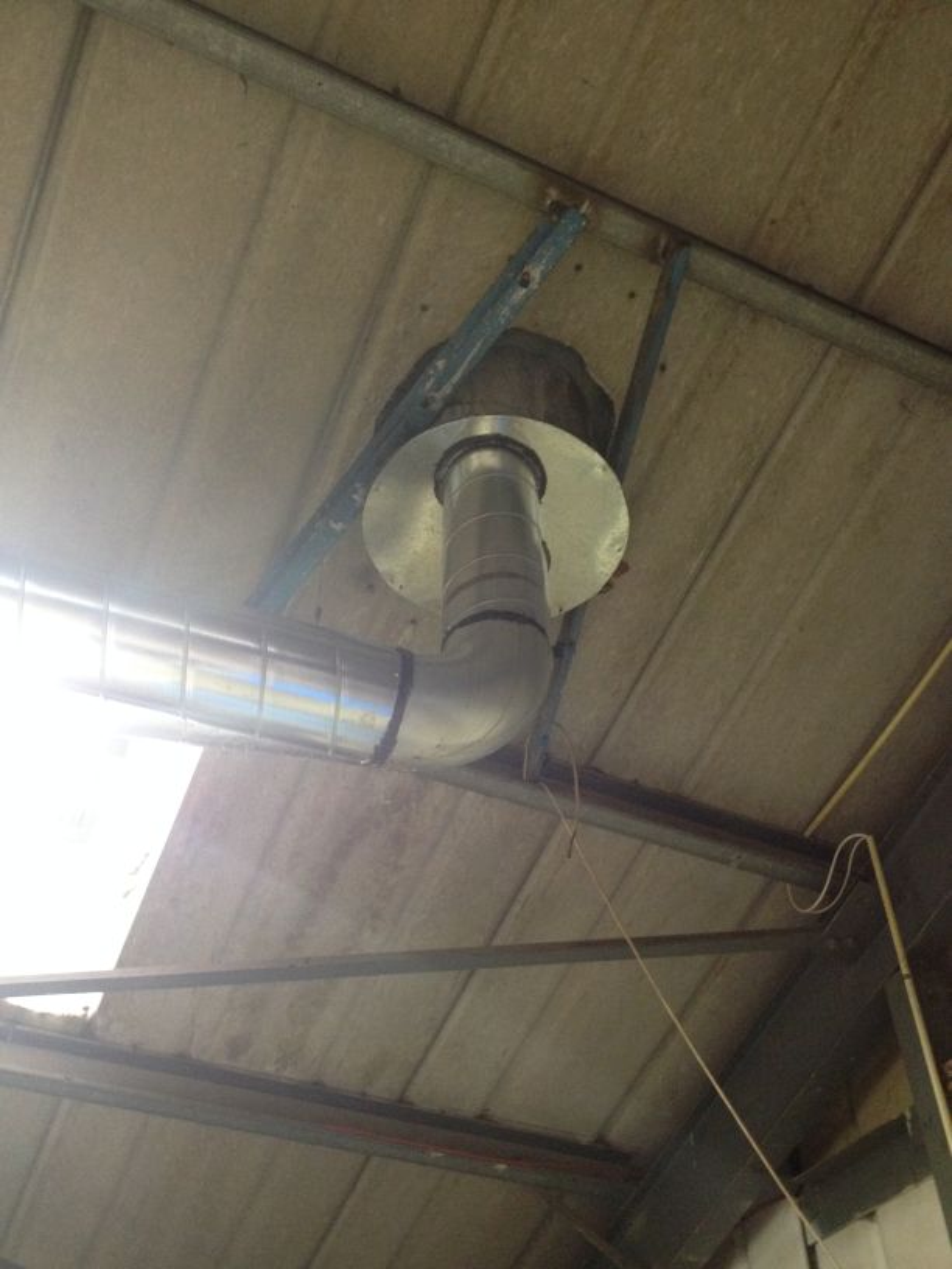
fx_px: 1283
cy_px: 634
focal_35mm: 35
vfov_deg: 52.6
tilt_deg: +47.0
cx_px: 476
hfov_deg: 40.7
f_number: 2.4
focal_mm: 4.28
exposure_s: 1/20
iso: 250
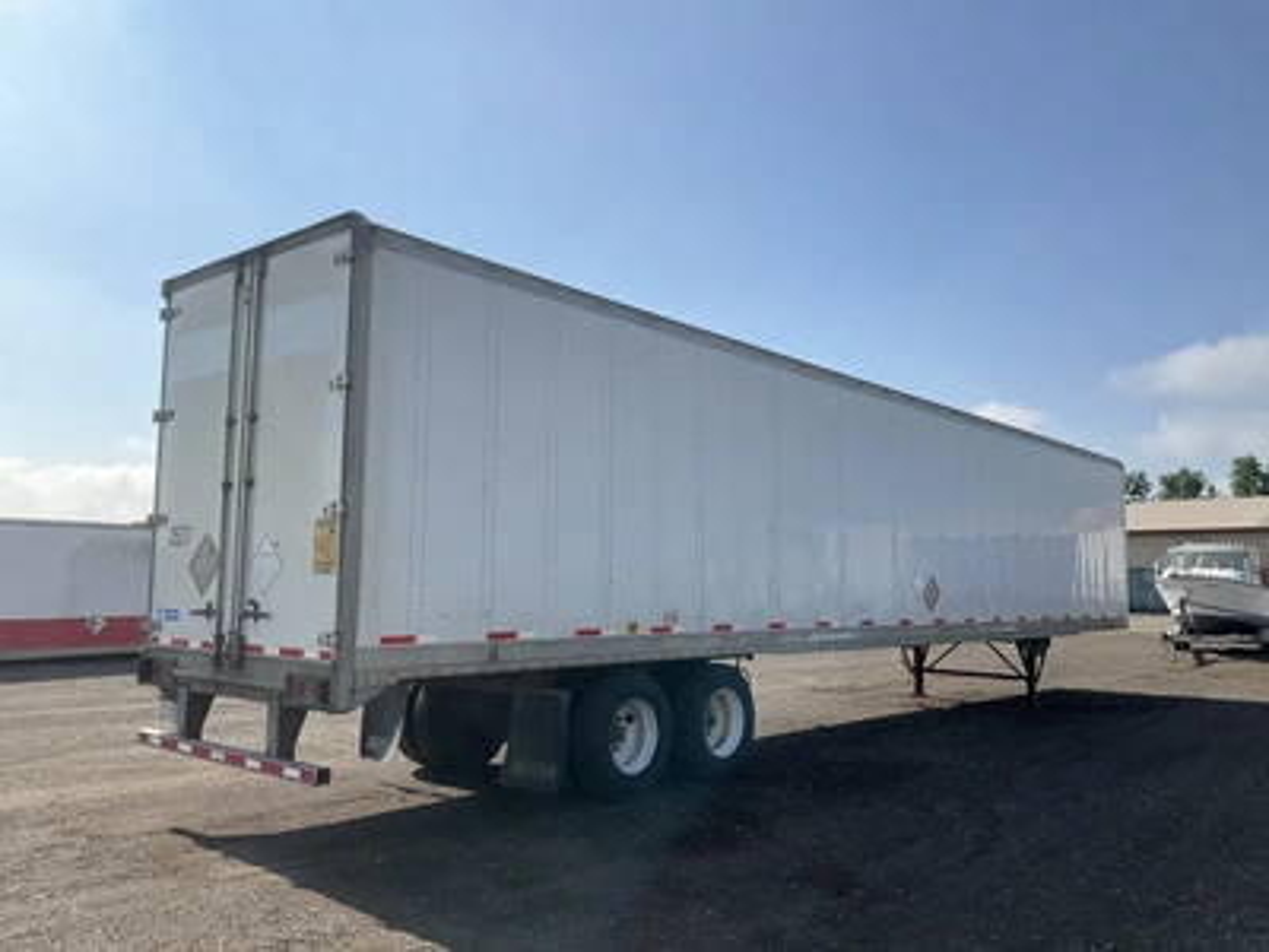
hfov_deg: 61.7
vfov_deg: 48.2
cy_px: 476
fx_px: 1063
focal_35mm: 29
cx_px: 634
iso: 25
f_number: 1.8
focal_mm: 3
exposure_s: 1/2959
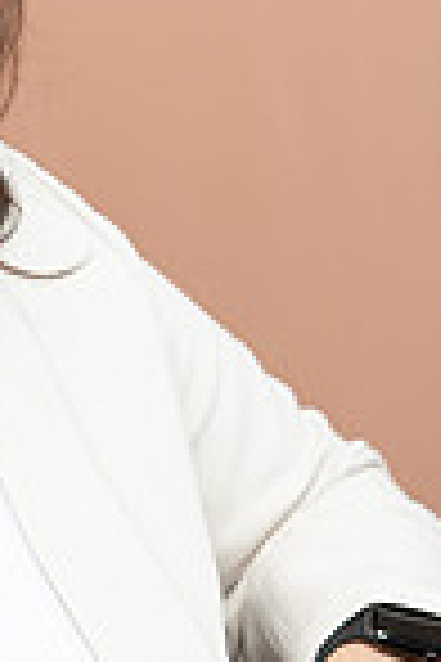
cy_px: 338
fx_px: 3950
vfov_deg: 9.6
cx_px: -148
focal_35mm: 215
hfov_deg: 6.3
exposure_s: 1/160
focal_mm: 70
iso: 320
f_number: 4
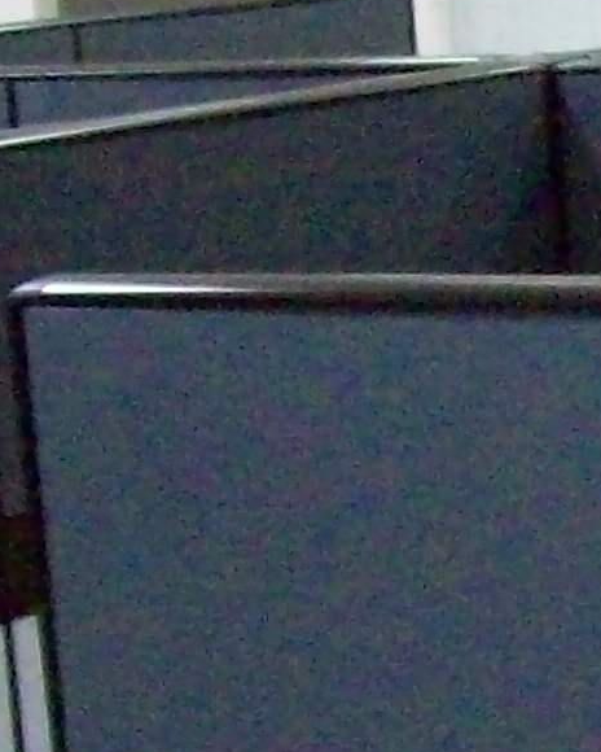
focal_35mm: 185
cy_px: 720
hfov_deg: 7.9
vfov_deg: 10.4
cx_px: 1335
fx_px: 4113
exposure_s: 1/128
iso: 537
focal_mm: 6
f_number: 2.7
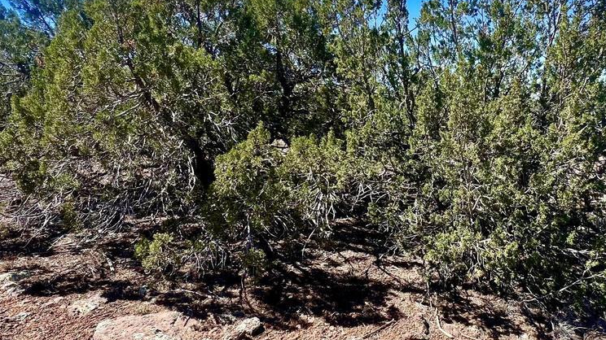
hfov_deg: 70.9
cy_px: 147
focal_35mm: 26
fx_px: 418
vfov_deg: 44.2
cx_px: 373
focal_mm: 1.57
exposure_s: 1/488
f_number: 1.8
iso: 32
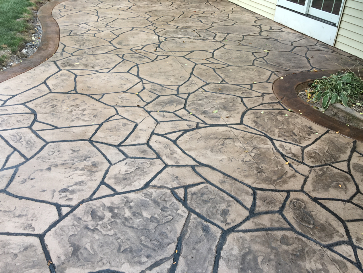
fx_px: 346
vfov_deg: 42.9
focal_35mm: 33
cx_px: 187
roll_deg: -5.2
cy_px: 119
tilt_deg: -24.8
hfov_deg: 55.3
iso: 25
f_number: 2.2
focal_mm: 4.15
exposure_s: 1/60
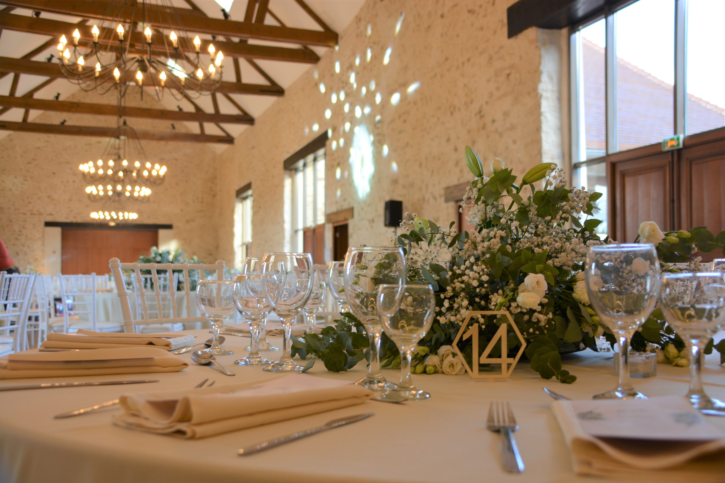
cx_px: 362
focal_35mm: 39
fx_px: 785
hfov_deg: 49.6
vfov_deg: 34.2
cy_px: 242
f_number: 4.5
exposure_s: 1/80
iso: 400
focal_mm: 26
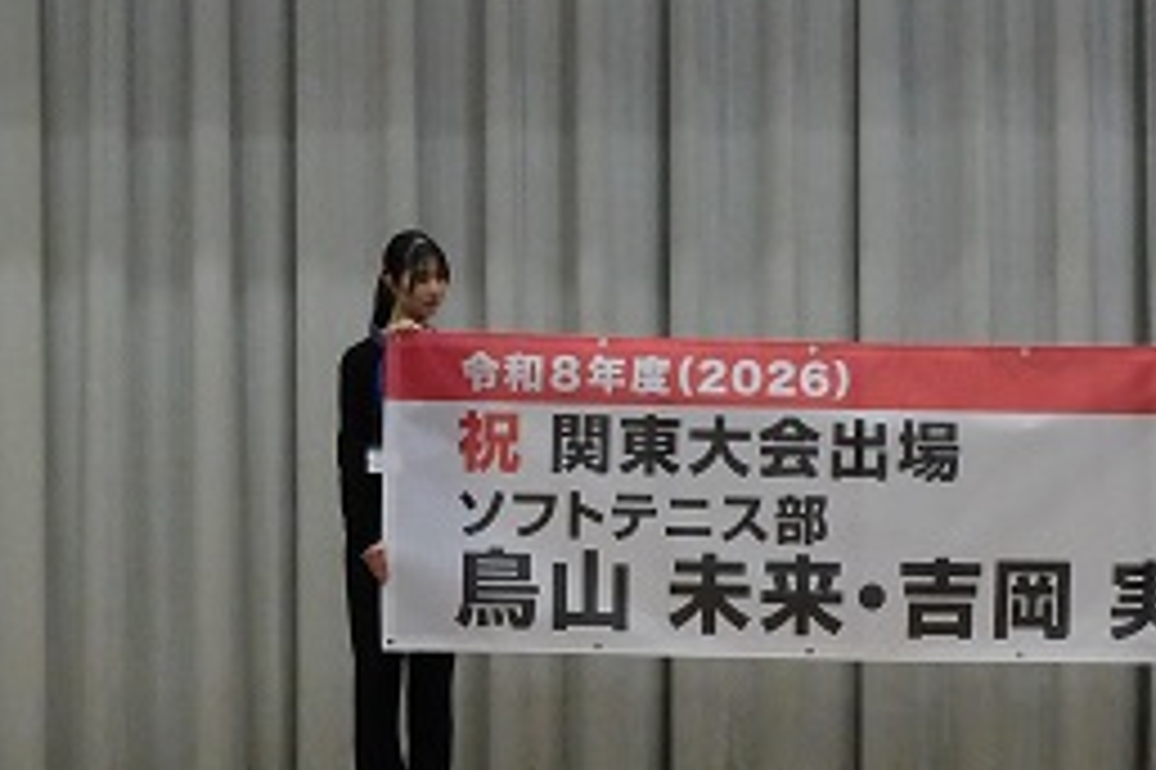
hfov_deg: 4.7
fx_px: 14119
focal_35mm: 440
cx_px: 607
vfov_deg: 3.1
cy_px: 383
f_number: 5.2
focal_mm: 30.5
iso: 400
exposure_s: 1/40
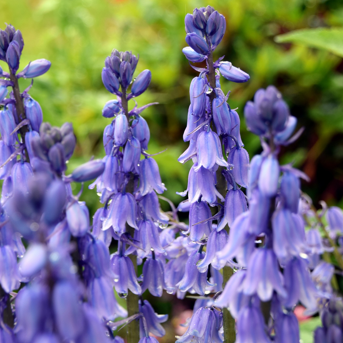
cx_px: 172
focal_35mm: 119
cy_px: 175
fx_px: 1334
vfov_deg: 14.7
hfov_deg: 14.7
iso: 400
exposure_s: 1/250
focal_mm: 62
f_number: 8
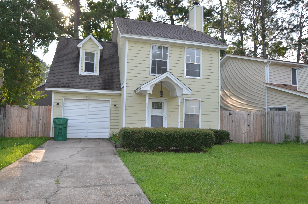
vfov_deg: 47.7
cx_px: 154
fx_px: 231
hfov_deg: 67.5
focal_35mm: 27
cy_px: 102
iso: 100
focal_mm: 18
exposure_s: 1/200
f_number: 5
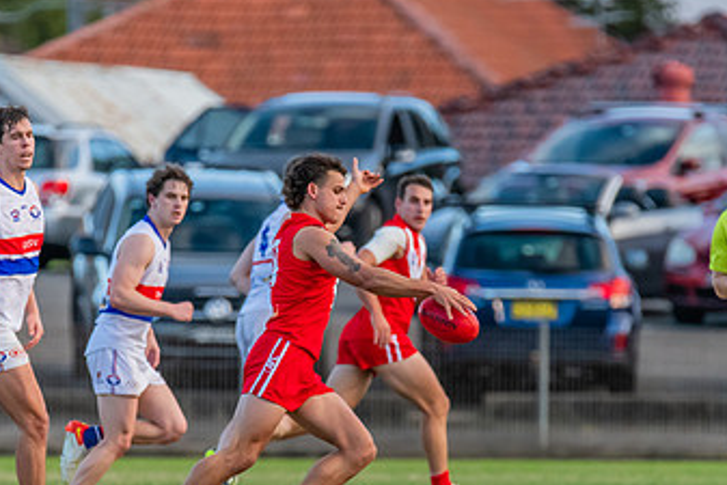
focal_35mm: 1016
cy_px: 359
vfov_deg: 1.4
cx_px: 323
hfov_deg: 2.0
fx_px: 20525
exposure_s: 1/1600
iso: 3600
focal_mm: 550
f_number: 6.3
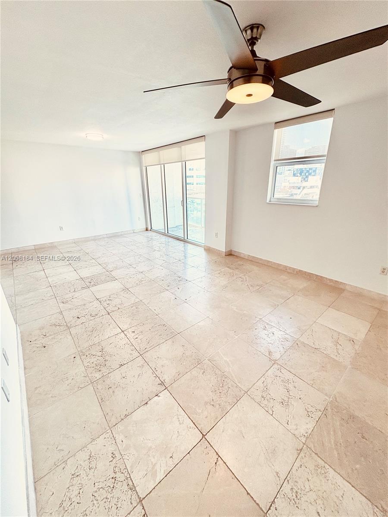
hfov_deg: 85.7
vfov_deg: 102.1
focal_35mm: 14
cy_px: 258
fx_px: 209
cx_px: 194
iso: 50
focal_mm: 2.22
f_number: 2.2
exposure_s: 1/125
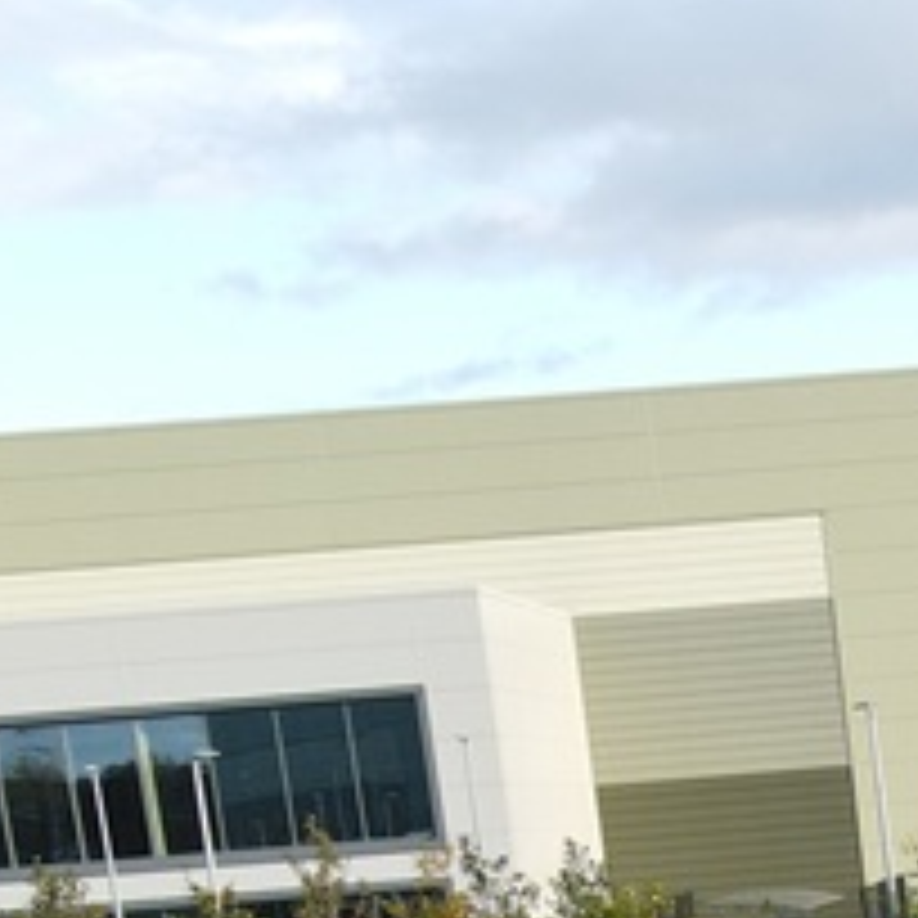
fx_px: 3120
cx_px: 1400
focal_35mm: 104
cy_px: 1656
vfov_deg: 14.6
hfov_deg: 15.4
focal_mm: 4.5
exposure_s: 1/180
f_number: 2.8
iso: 100
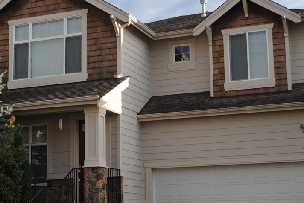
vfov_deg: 18.7
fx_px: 617
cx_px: 137
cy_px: 124
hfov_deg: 27.7
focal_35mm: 73
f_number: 7.1
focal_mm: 32
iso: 100
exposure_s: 1/200
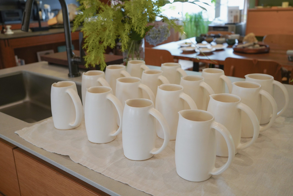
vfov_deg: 37.9
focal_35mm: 35
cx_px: 146
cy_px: 98
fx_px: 285
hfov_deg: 54.4
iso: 2500
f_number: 6.3
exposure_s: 1/200
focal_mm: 35
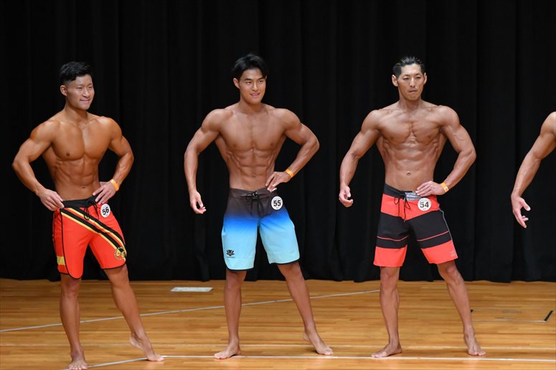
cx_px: 278
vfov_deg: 5.1
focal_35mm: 270
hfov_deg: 7.6
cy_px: 185
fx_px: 4168
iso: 4000
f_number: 5.6
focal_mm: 180
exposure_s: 1/400
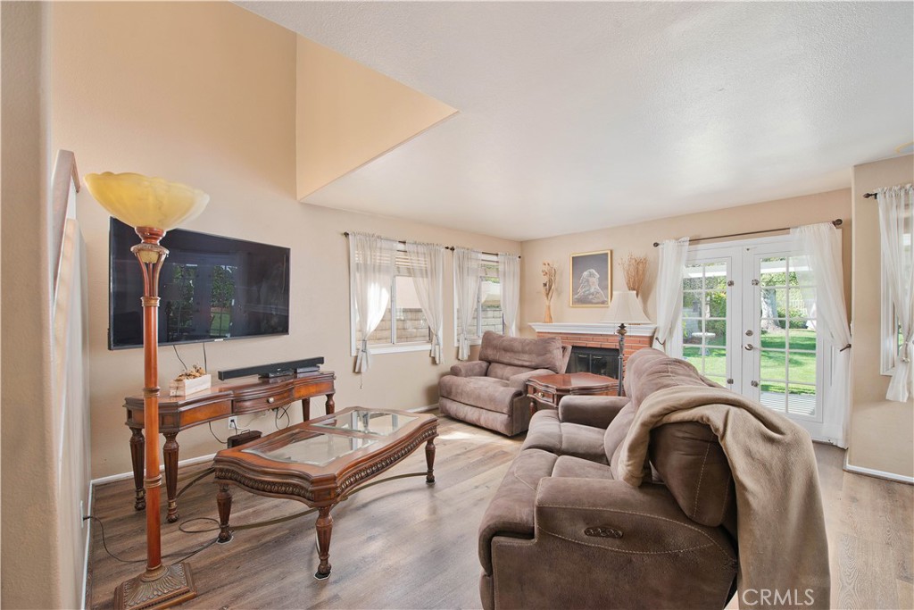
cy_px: 305
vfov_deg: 77.3
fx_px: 381
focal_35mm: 15
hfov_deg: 100.4
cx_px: 457
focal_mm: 15
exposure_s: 1/200
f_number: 5.6
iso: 400
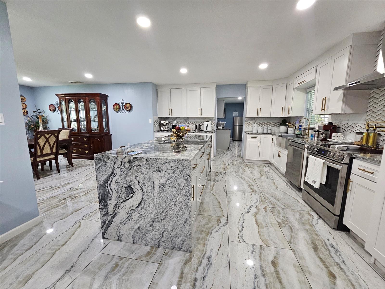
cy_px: 144
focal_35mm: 13
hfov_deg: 106.2
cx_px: 192
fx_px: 145
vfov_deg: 89.9
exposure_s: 1/60
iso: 400
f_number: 2.2
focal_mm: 2.2
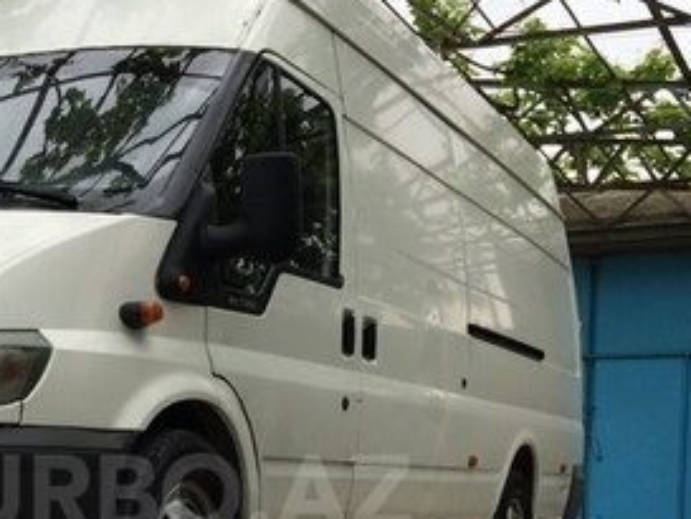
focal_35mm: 70
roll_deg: -2.9
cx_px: 152
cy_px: 492
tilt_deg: +0.3
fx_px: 1398
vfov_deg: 20.5
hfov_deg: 27.3
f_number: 2.2
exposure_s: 1/1208
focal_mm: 4.15
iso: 32
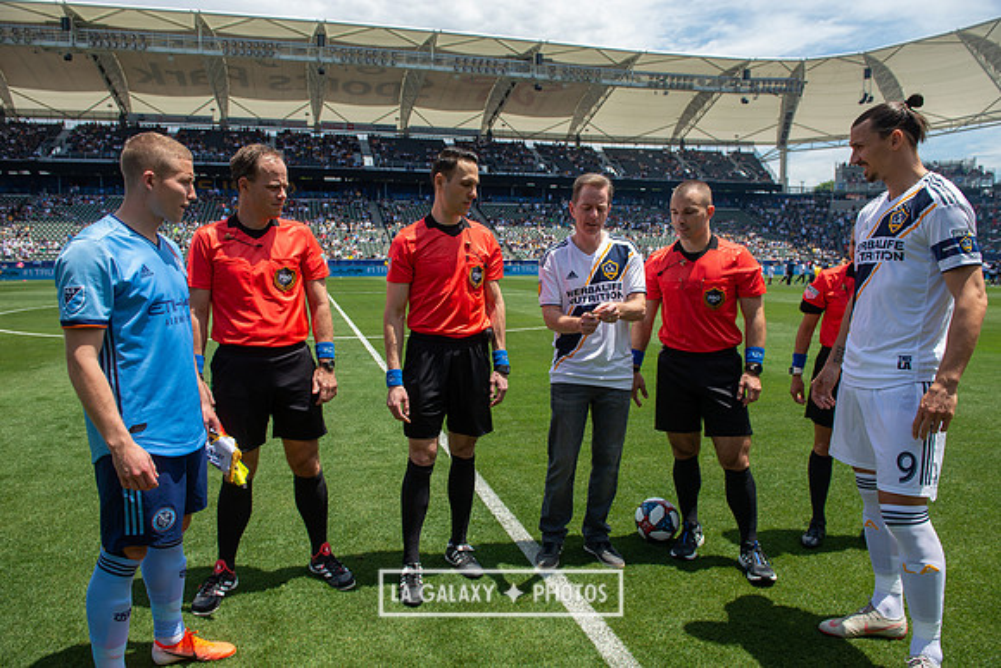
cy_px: 334
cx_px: 500
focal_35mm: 24
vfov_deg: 53.2
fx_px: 667
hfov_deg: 73.7
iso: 200
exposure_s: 1/1000
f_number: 5.6
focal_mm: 24
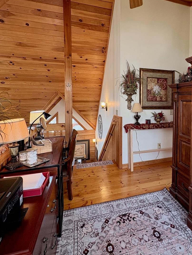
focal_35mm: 20
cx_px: 125
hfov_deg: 64.5
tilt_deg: -1.6
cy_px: 108
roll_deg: -1.4
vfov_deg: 81.2
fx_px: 148
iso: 125
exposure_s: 1/60
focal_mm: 2.22
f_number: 2.2
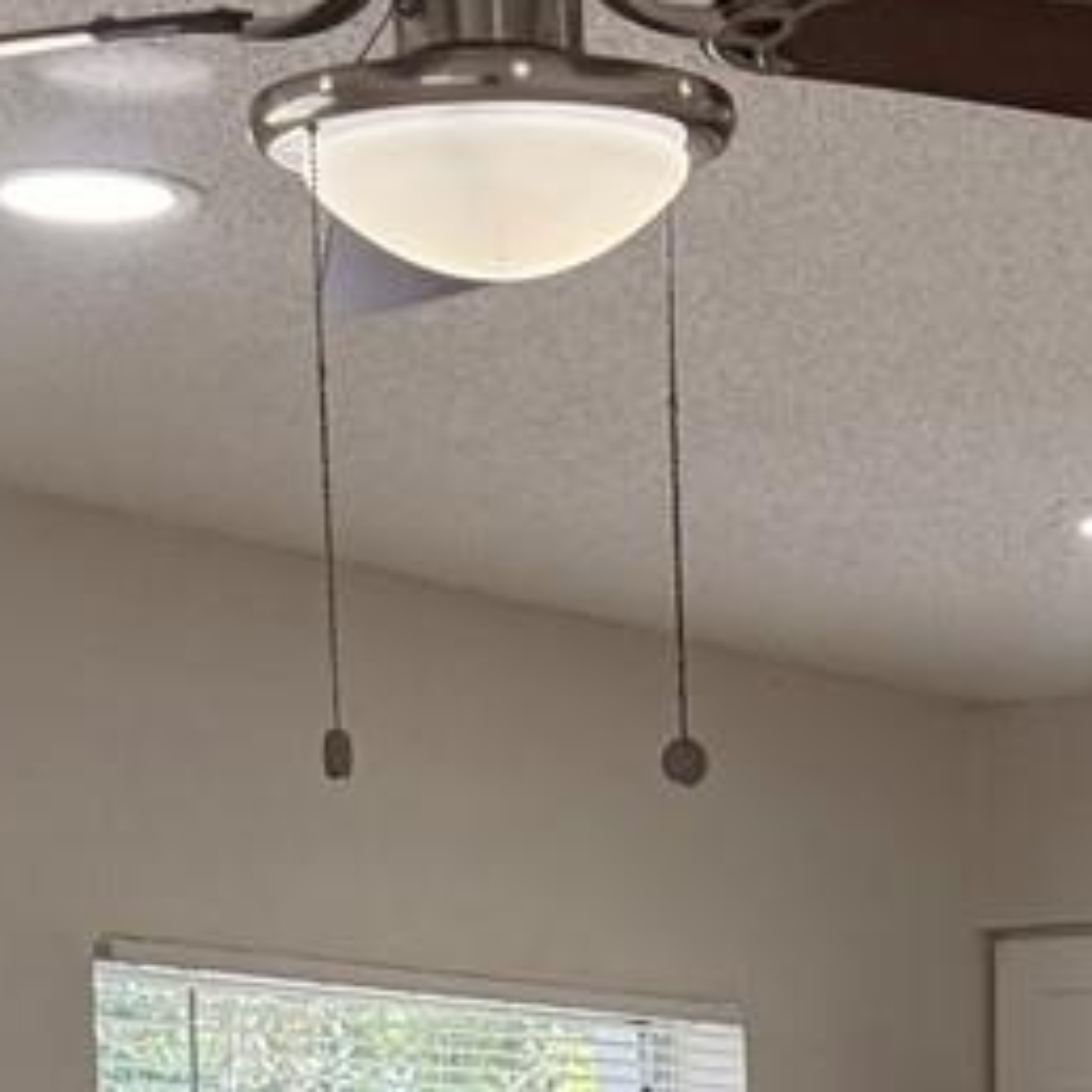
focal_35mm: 131
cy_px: 1876
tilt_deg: -6.5
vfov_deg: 12.3
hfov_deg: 13.2
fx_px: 4675
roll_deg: +0.6
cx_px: 961
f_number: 1.78
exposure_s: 1/397
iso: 100
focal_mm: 6.76
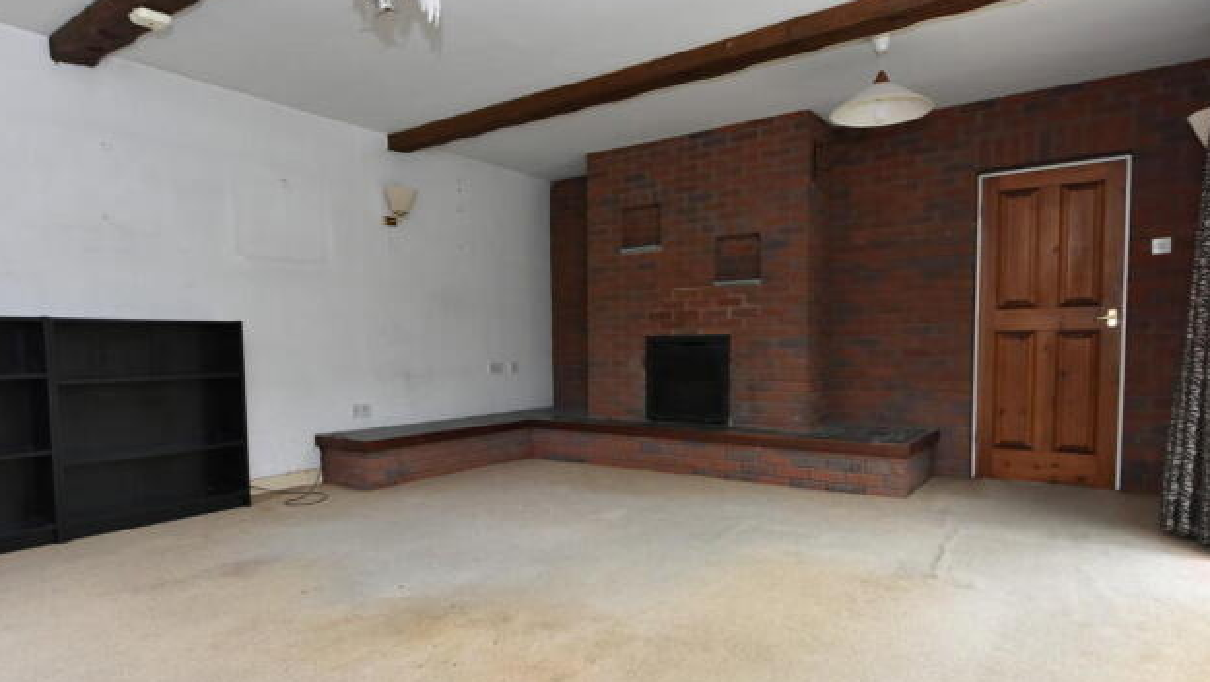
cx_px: 594
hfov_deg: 81.2
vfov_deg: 51.3
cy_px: 401
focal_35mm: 22
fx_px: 706
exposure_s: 1/250
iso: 3200
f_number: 9
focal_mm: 20
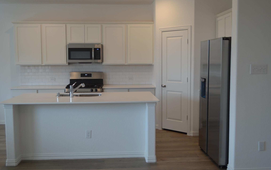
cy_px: 80
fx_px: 273
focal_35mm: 37
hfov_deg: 52.7
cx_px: 134
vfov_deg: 34.4
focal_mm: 24
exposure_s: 1/80
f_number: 4.5
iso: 400
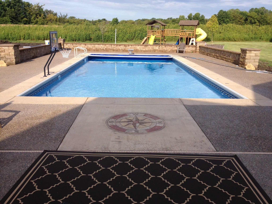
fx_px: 275
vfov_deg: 40.7
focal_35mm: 35
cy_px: 102
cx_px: 136
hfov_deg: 52.6
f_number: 2.4
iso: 64
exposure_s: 1/1453
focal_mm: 4.28
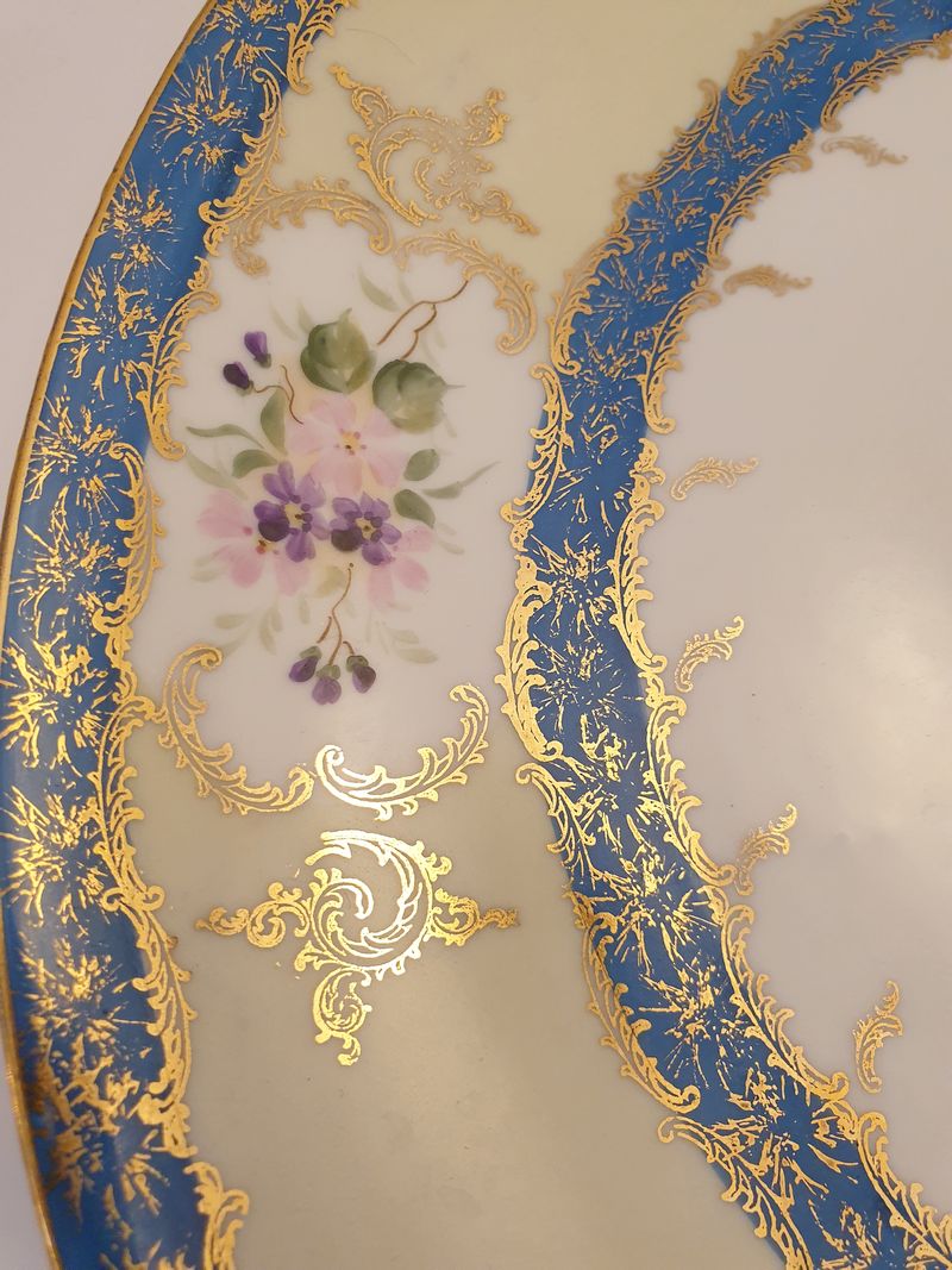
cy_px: 635
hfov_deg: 53.1
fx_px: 954
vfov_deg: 67.3
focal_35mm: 26
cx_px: 476
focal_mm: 4.3
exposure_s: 1/50
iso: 250
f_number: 2.4
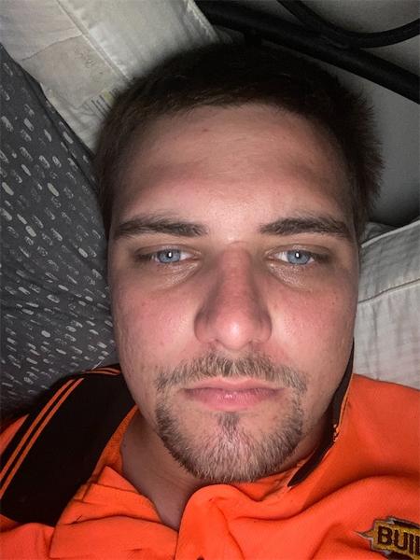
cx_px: 210
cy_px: 280
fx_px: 485
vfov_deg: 60.0
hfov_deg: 46.8
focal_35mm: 30
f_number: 2.2
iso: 200
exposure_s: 1/16
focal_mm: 2.71
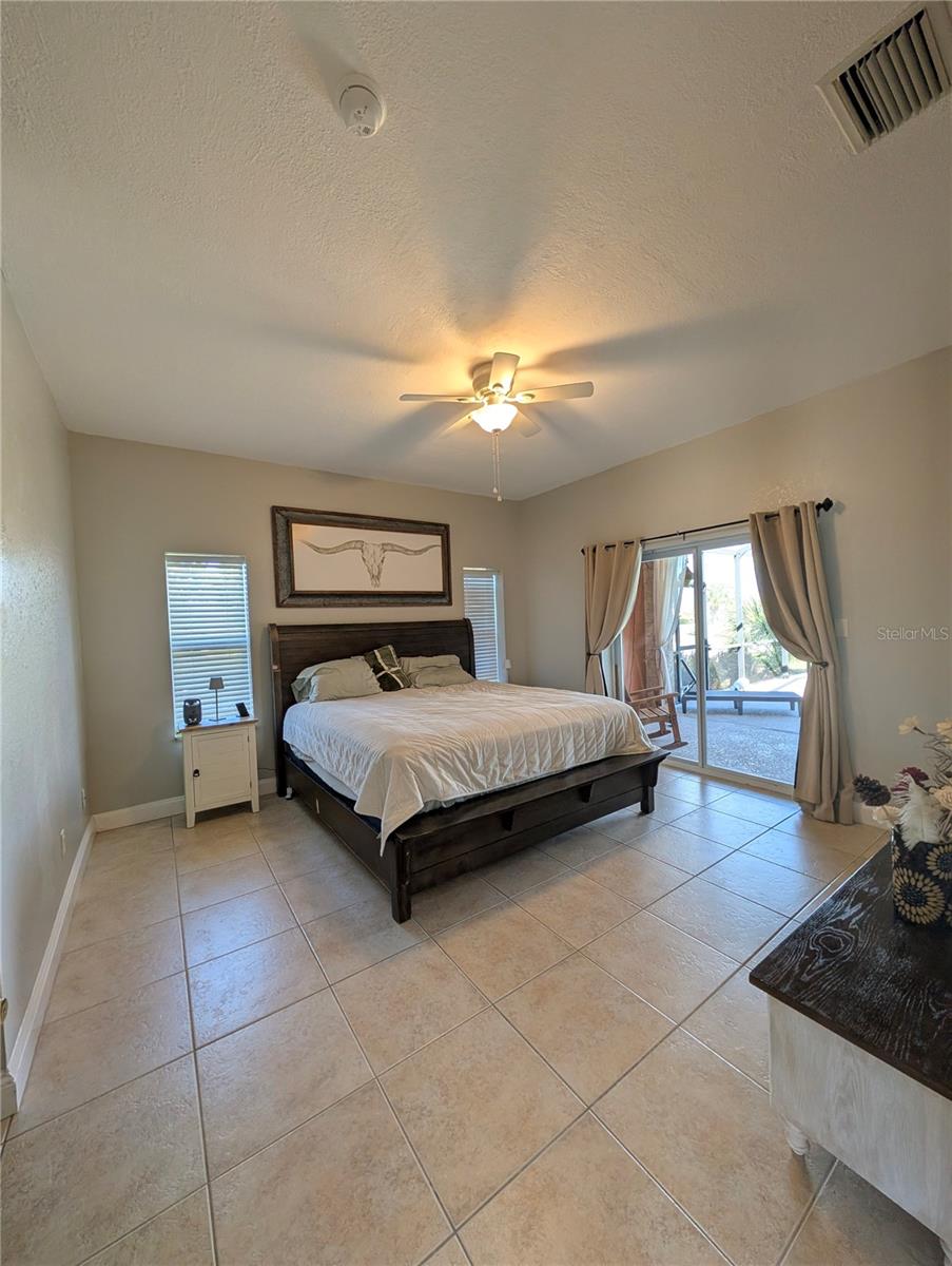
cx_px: 476
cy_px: 633
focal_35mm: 12
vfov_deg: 110.5
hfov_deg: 94.6
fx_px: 439
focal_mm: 2.02
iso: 89
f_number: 1.7
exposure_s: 1/120
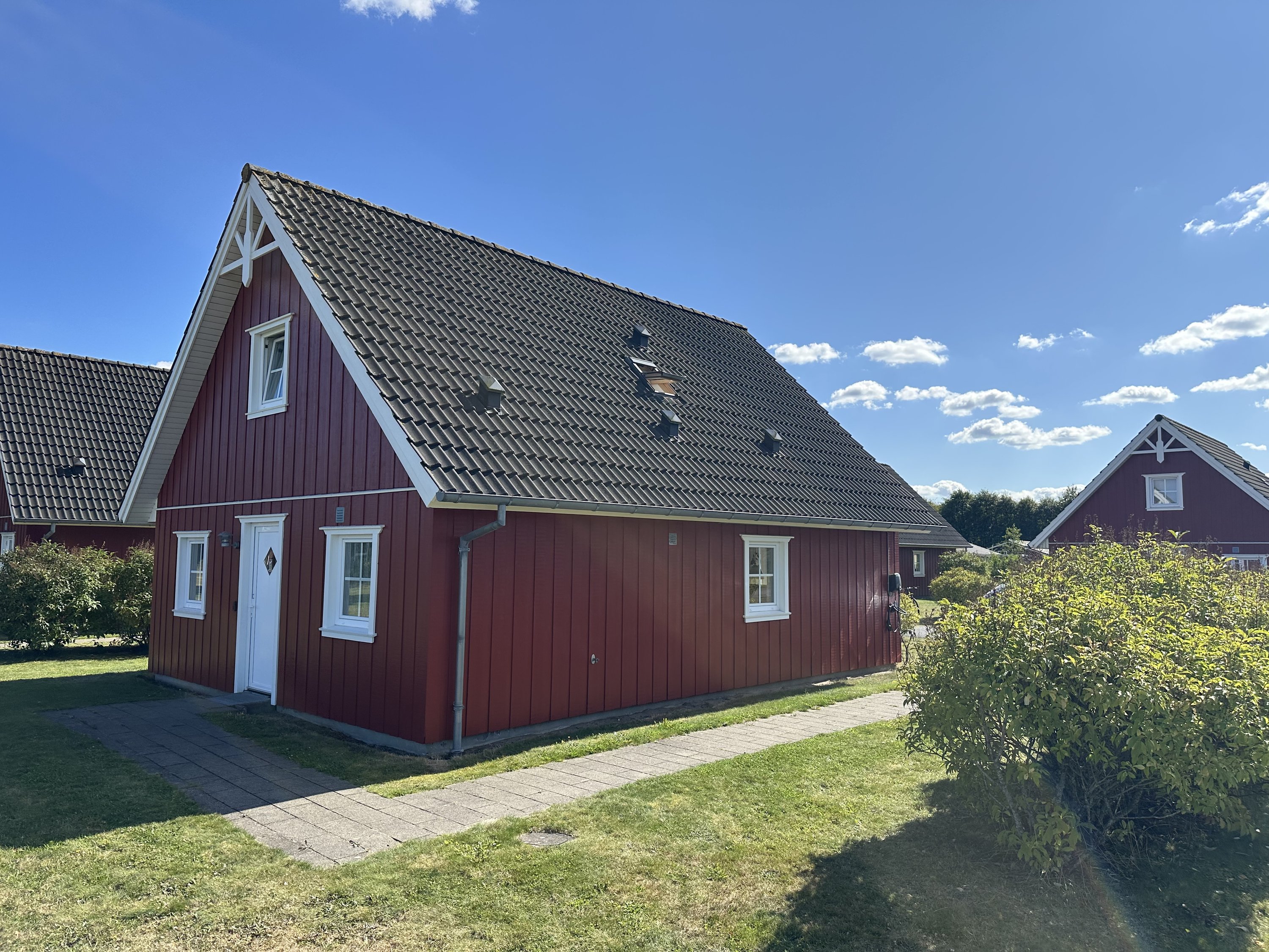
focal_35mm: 24
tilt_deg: +3.7
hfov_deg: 71.6
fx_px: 880
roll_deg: +0.4
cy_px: 476
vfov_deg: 56.8
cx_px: 634
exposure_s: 1/5000
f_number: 1.78
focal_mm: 6.86
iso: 80
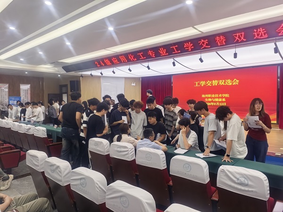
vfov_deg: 56.8
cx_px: 142
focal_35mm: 24
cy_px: 106
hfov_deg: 71.6
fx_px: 196
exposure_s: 1/100
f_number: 4
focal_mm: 5.75
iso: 160
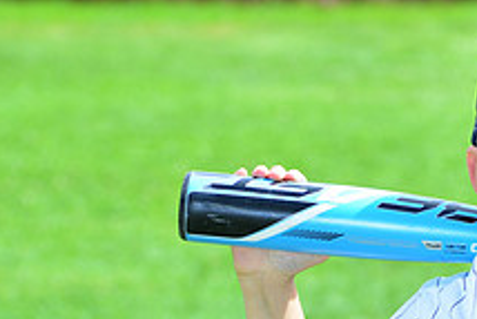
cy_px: 394
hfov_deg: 5.6
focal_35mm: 366
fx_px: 4853
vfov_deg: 3.8
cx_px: 586
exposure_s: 1/200
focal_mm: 135
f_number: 8
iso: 200
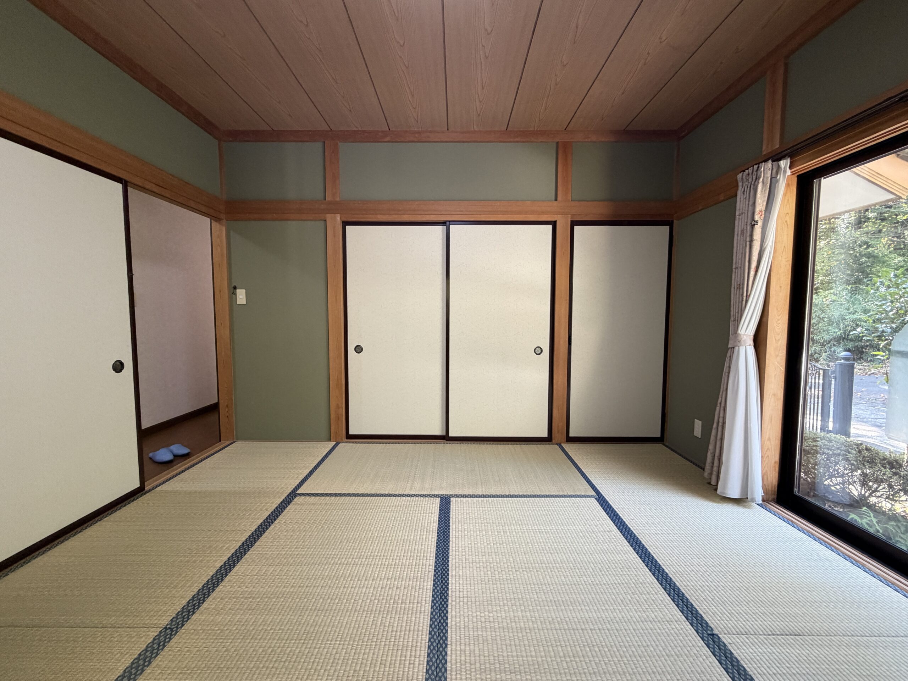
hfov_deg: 102.1
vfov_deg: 85.7
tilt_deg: -3.9
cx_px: 454
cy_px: 340
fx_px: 367
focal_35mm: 14
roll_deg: +0.2
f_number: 2.2
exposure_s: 1/50
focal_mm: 2.22
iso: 200
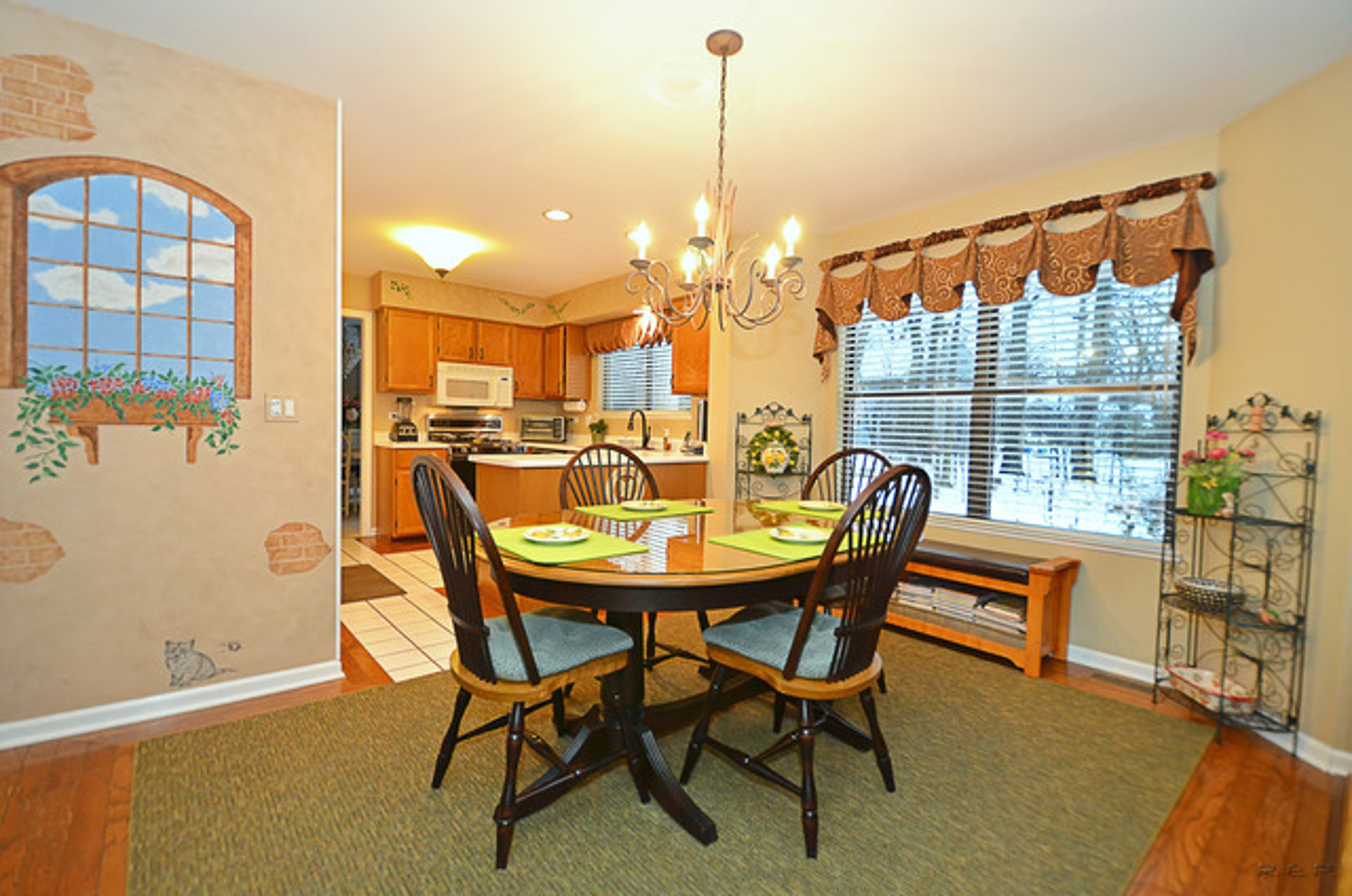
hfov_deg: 100.5
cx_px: 676
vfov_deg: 77.1
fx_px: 562
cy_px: 448
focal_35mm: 15
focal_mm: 10
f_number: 4
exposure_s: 1/60
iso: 800
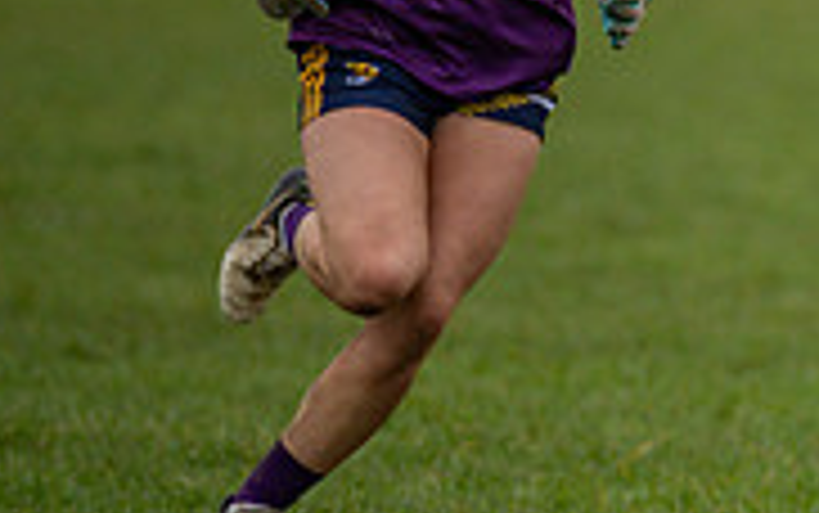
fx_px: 21754
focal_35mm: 974
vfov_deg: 1.4
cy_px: 124
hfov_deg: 2.2
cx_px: 1274
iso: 800
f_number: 2.8
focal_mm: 300
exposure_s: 1/640
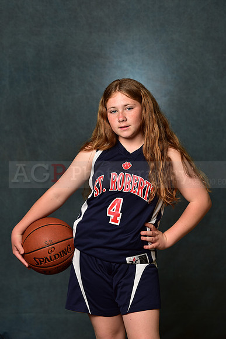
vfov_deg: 23.6
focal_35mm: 86
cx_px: 113
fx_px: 809
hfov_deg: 15.9
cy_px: 170
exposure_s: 1/160
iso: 250
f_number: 4.5
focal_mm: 86
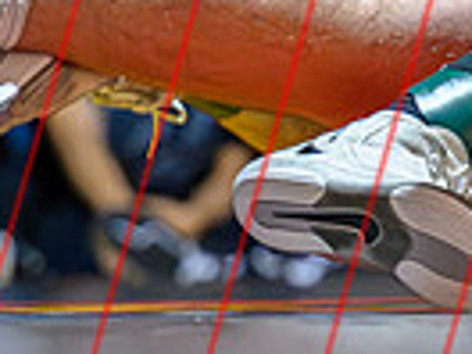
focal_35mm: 644
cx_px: 713
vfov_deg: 2.3
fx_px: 8781
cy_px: 131
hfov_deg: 3.1
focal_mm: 104
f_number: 2.8
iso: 12800
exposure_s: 1/500
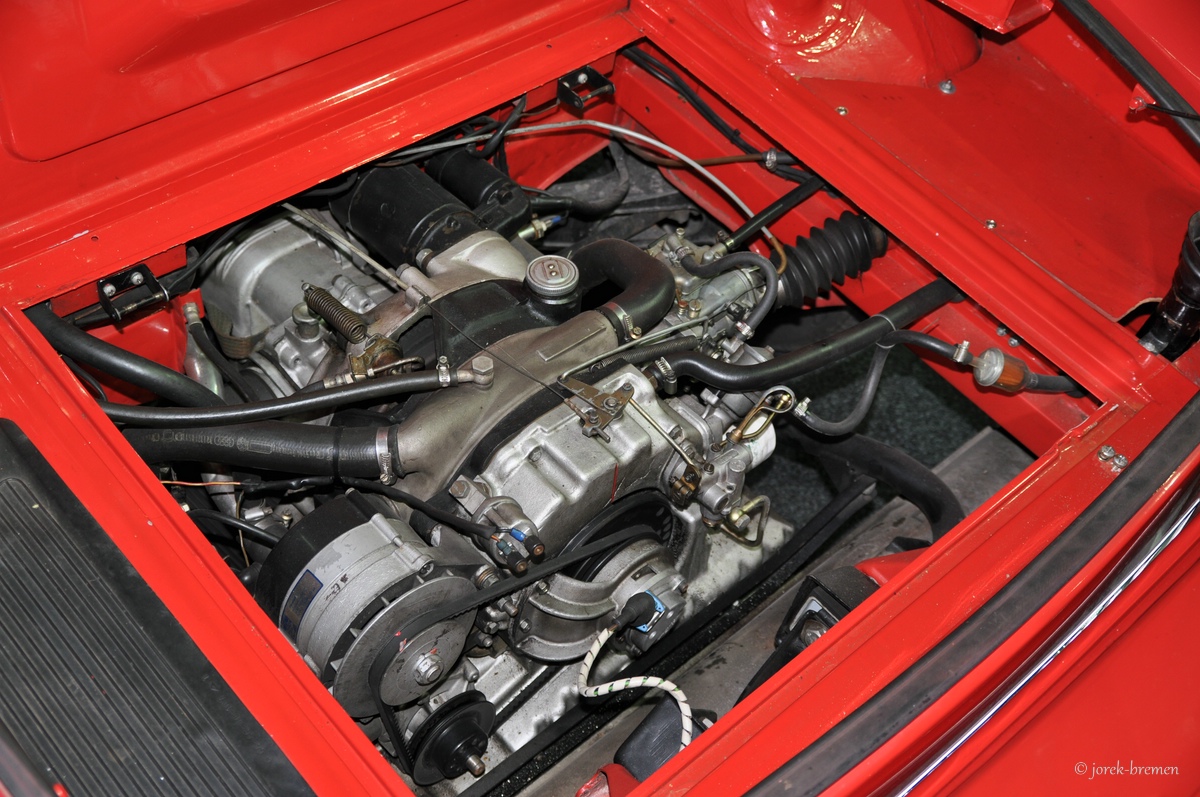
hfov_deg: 46.4
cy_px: 398
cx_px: 600
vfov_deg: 31.8
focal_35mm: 42
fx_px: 1398
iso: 200
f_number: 3.2
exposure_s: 1/60
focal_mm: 28
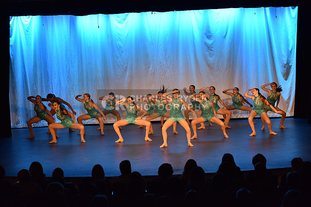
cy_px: 104
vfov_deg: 15.9
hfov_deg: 23.6
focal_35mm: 86
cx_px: 156
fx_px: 743
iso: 2000
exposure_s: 1/250
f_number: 3.5
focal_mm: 86
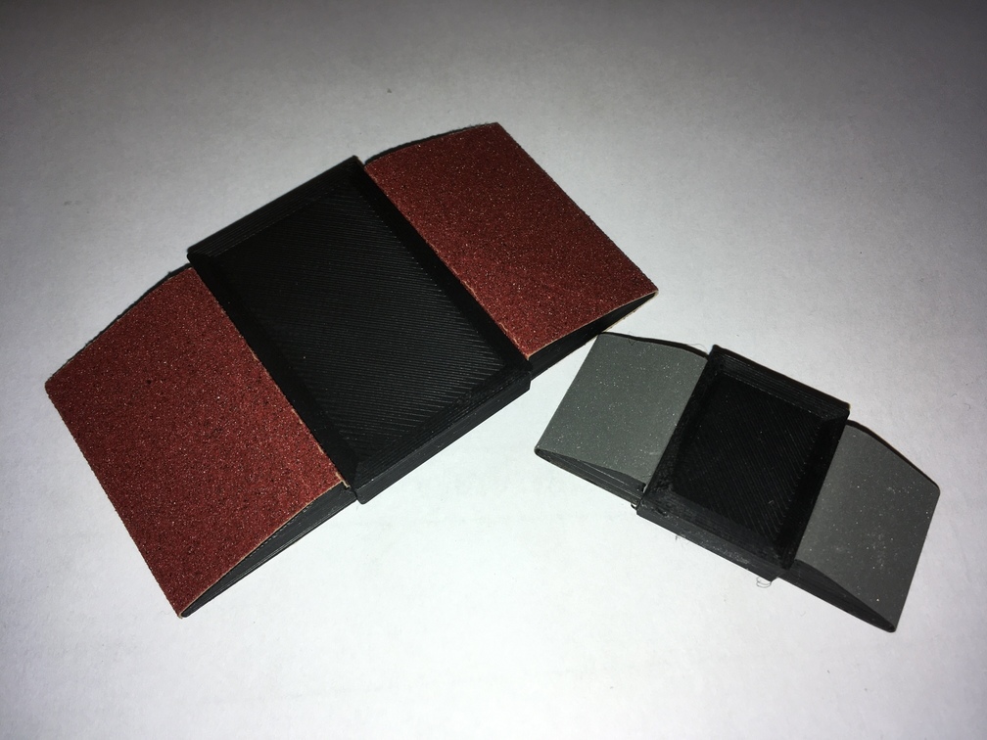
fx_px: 827
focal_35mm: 29
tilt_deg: -64.2
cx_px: 494
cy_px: 370
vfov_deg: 48.2
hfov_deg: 61.7
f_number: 2.2
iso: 25
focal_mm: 4.15
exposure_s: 1/427
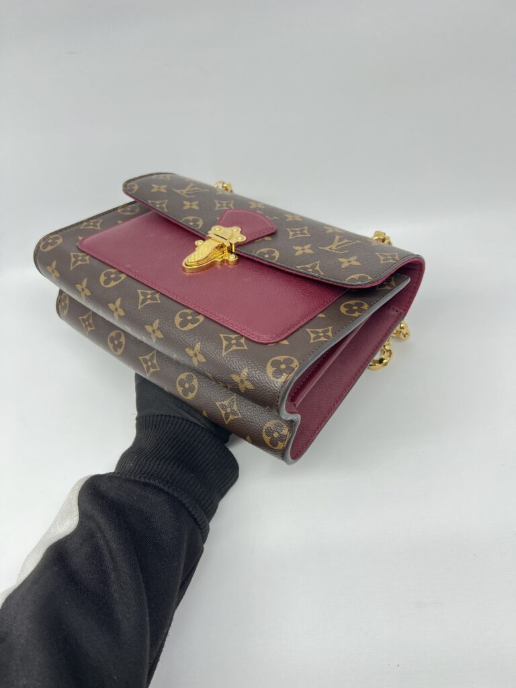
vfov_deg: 67.3
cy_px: 344
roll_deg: +10.5
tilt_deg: -44.9
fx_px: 517
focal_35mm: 26
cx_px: 258
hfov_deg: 53.1
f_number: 1.5
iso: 80
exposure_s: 1/100
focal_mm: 5.7
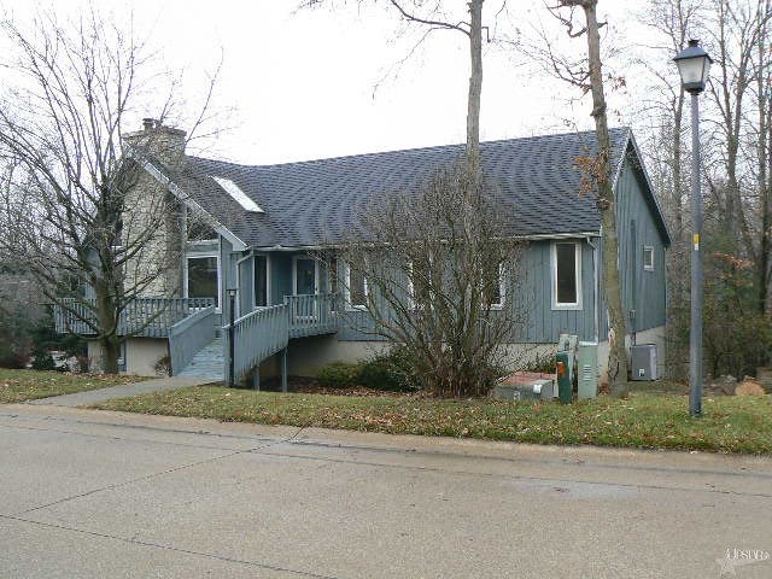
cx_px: 386
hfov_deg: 51.4
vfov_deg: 39.7
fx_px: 803
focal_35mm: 36
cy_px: 290
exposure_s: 1/100
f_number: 5
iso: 80
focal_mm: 6
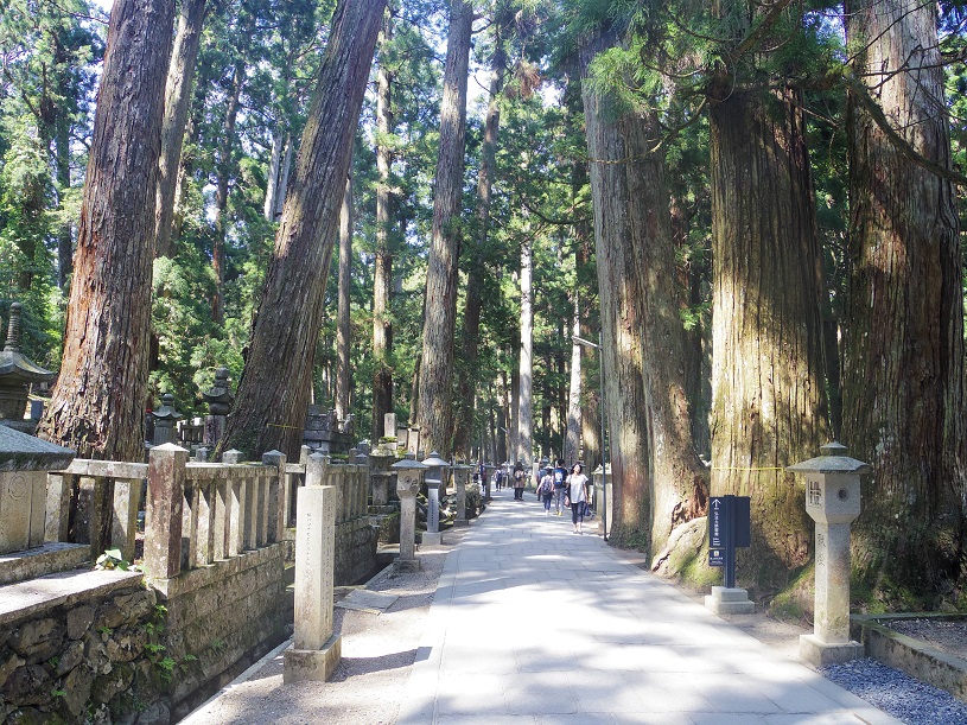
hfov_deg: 73.9
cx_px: 484
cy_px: 362
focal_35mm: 23
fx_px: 642
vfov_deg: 58.9
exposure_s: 1/80
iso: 200
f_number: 3.5
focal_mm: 5
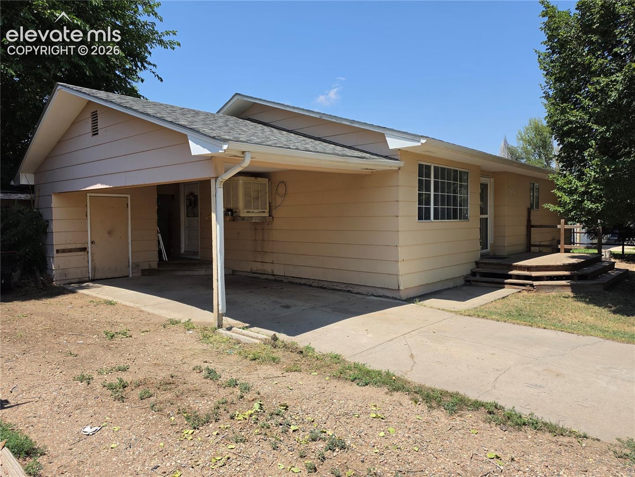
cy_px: 238
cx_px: 318
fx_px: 422
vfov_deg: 58.9
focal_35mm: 23
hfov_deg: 73.9
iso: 64
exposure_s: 1/5775
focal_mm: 6.5
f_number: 1.4
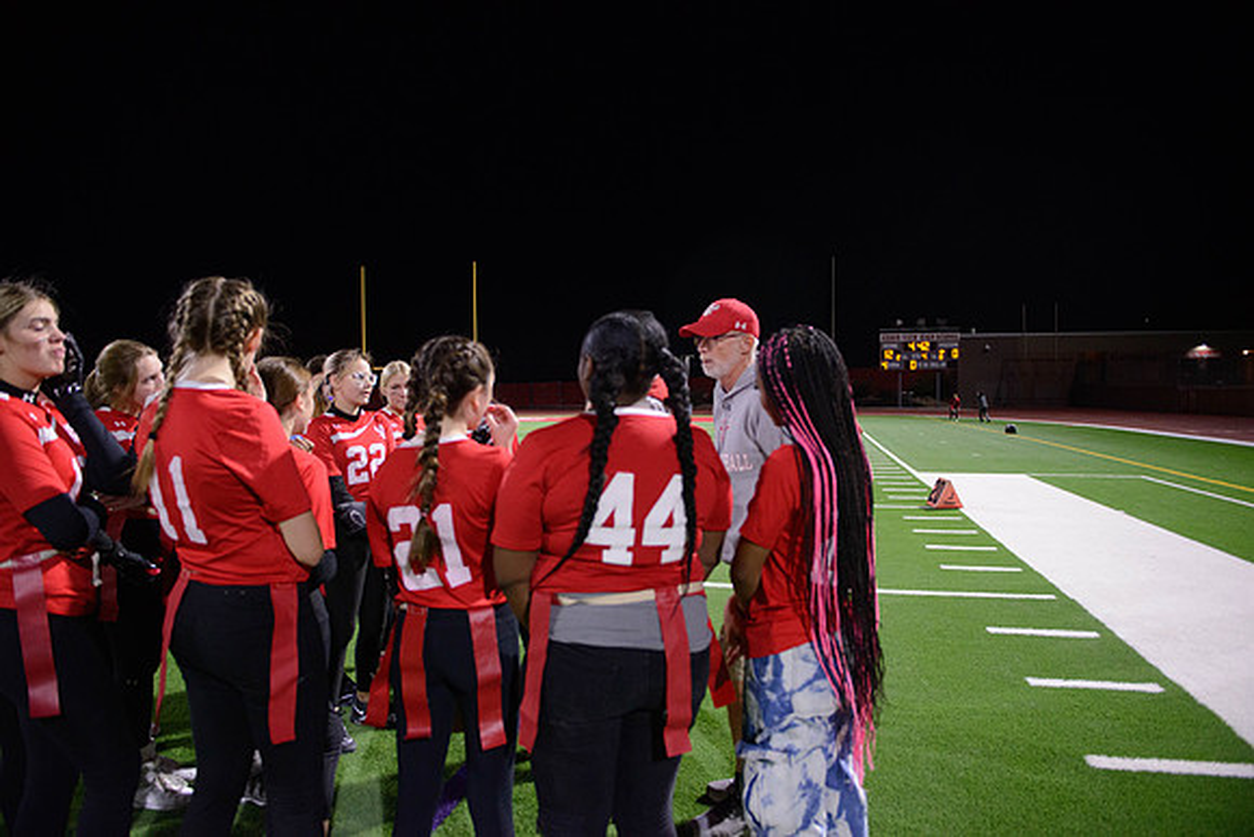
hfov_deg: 73.7
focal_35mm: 24
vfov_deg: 53.2
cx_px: 627
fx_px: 836
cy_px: 418
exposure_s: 1/320
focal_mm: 24
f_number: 2.8
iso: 3200
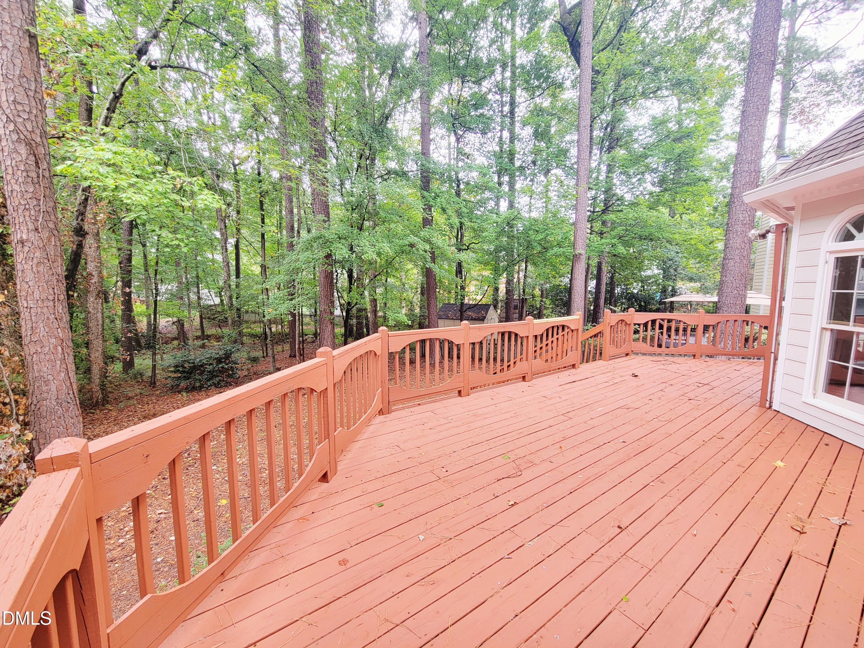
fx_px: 324
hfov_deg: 106.2
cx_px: 432
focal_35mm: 13
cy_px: 324
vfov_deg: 89.9
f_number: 2.2
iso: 80
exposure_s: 1/60.2
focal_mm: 2.2
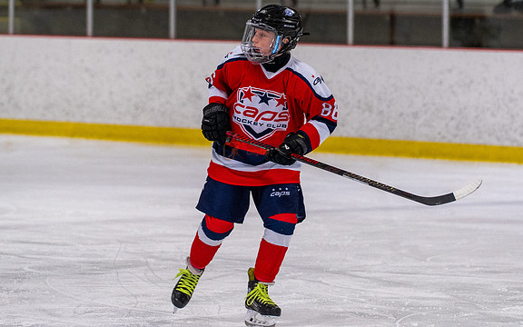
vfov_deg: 4.8
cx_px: 262
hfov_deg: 7.7
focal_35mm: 274
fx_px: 3905
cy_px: 121
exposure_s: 1/800
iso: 2000
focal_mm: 150
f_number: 3.2
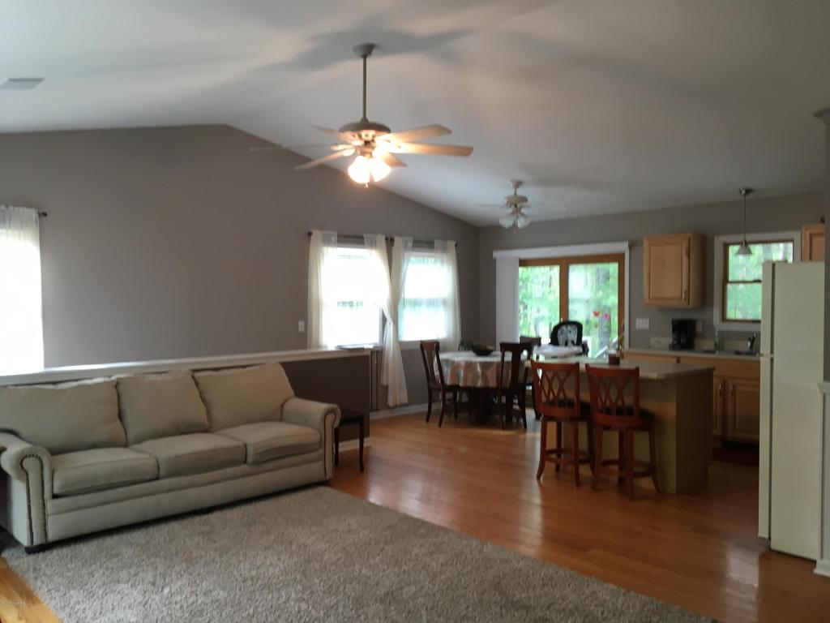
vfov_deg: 48.2
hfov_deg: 61.7
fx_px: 695
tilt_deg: -2.4
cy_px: 312
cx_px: 415
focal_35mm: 29
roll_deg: +0.0
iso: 50
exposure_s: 1/30
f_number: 2.2
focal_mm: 4.15
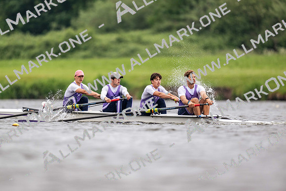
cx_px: 143
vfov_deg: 2.3
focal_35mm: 600
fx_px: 4768
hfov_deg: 3.4
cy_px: 96
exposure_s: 1/2000
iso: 1000
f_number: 4
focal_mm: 600
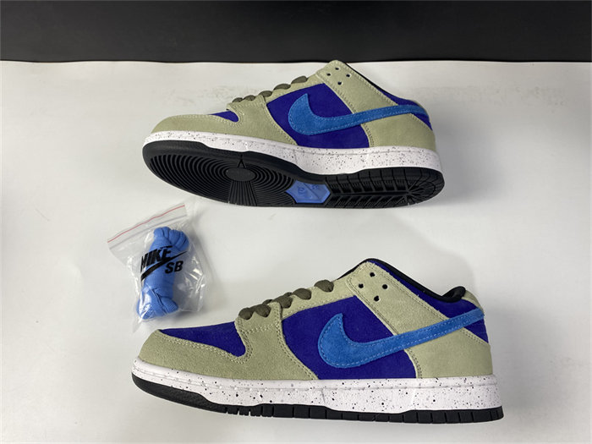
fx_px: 445
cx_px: 296
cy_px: 222
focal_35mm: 26
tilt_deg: -63.3
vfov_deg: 53.1
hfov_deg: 67.3
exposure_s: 1/100
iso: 40
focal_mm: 4.25
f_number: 1.8
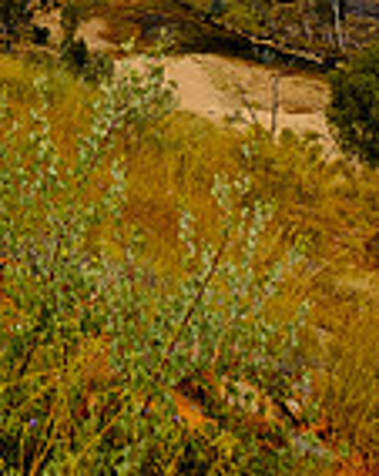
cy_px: -159
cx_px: -138
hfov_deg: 18.5
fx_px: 1069
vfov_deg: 22.3
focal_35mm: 76
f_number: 4
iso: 200
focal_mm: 12.6
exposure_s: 1/2000
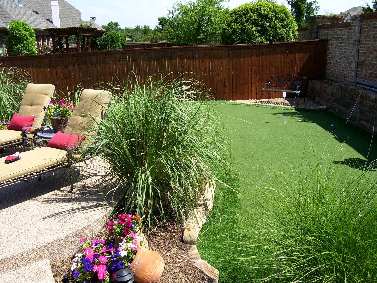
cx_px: 188
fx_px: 370
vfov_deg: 41.8
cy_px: 142
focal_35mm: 34
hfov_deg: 54.0
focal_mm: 5.6
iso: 80
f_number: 4.8
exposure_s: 1/350
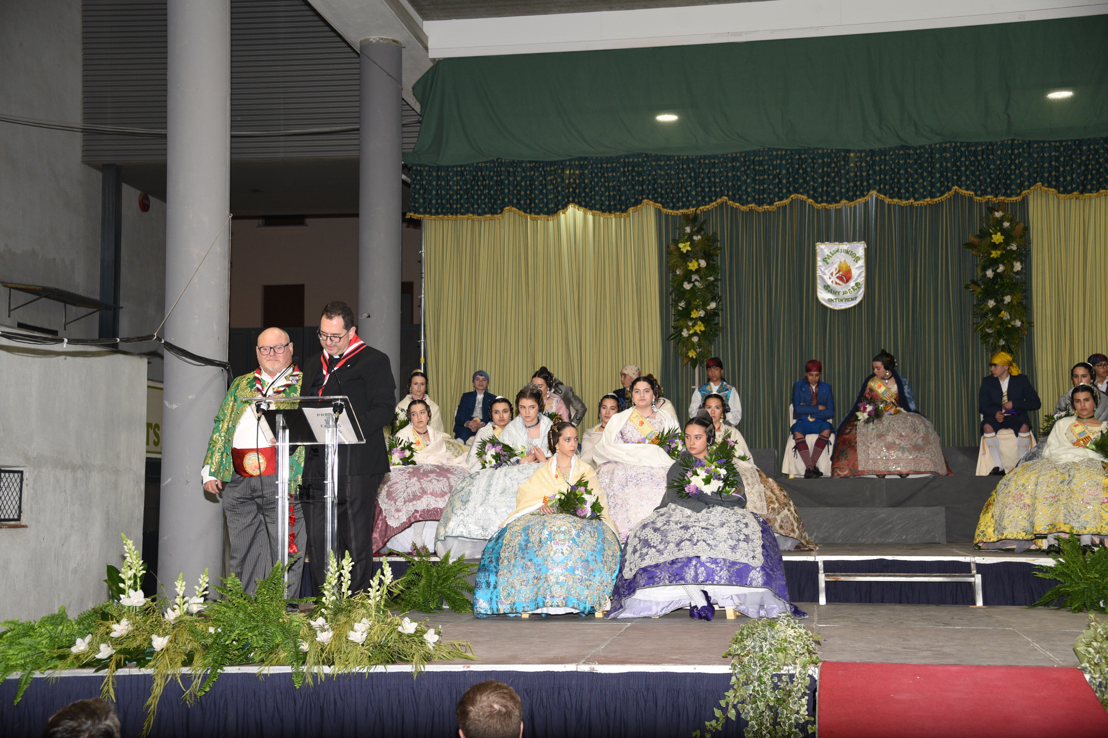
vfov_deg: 26.0
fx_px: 1600
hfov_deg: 38.2
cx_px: 554
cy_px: 369
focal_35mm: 52
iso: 800
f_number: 4.5
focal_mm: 52
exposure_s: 1/250
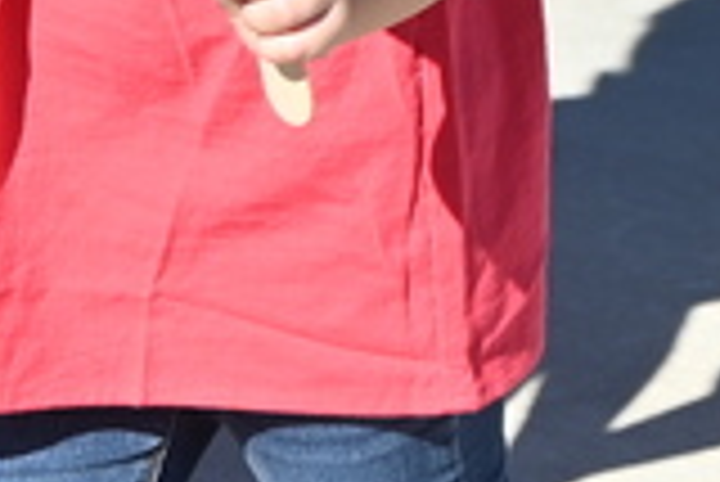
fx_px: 6145
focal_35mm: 307
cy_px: -322
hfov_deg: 6.7
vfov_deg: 4.4
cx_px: -130
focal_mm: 32.5
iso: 100
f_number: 6.3
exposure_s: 1/320
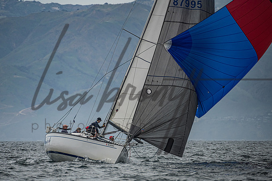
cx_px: 118
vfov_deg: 3.0
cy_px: 94
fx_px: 3486
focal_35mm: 461
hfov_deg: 4.5
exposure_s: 1/3200
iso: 400
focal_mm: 400
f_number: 8
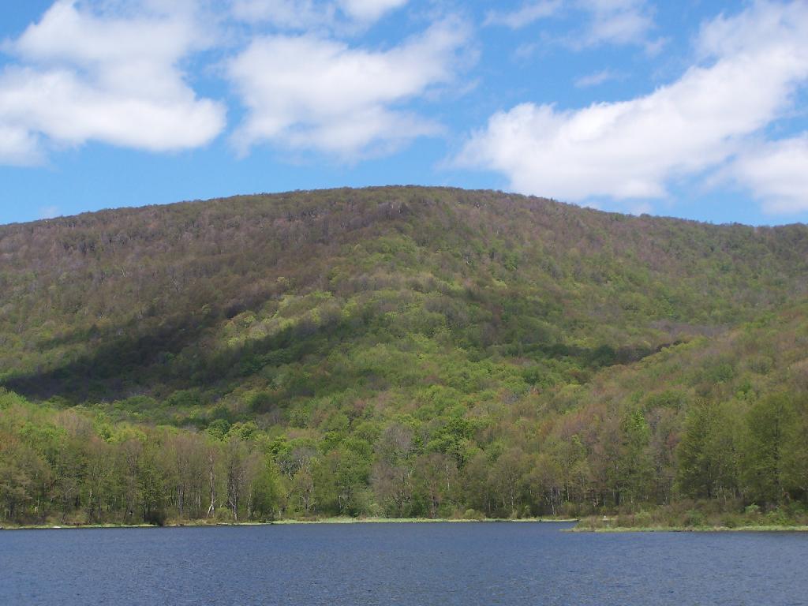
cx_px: 404
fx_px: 1751
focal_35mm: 75
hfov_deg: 26.0
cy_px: 303
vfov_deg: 19.6
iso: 80
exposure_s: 1/1000
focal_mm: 12.4
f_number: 3.2
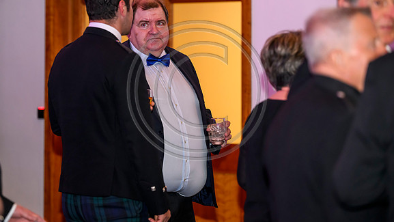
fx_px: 1568
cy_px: 84
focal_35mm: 150
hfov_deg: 14.3
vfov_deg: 8.1
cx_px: 170
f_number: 3.2
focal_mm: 125
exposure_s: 1/160
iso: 2500
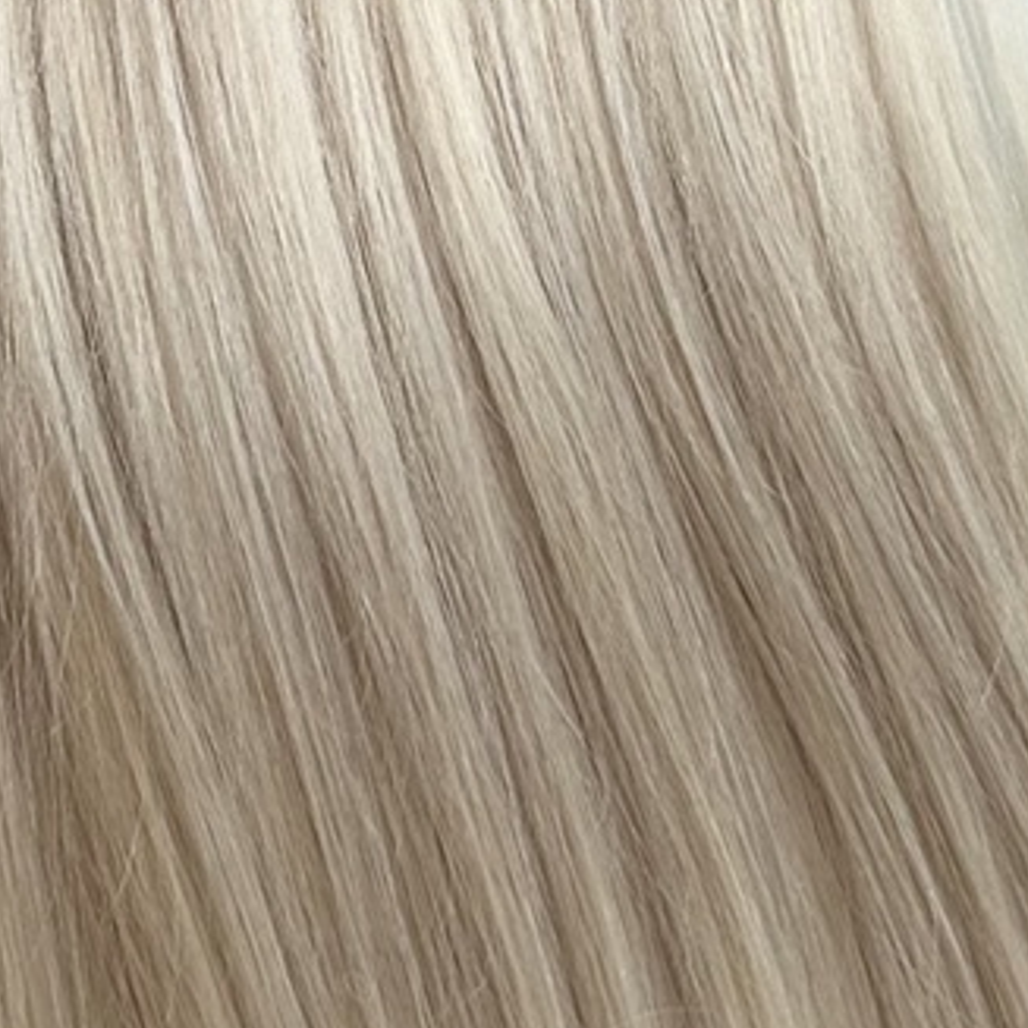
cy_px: -446
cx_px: -134
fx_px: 3629
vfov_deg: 15.1
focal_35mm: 108
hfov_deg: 15.6
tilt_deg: -63.9
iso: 50
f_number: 1.78
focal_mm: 6.86
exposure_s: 1/113
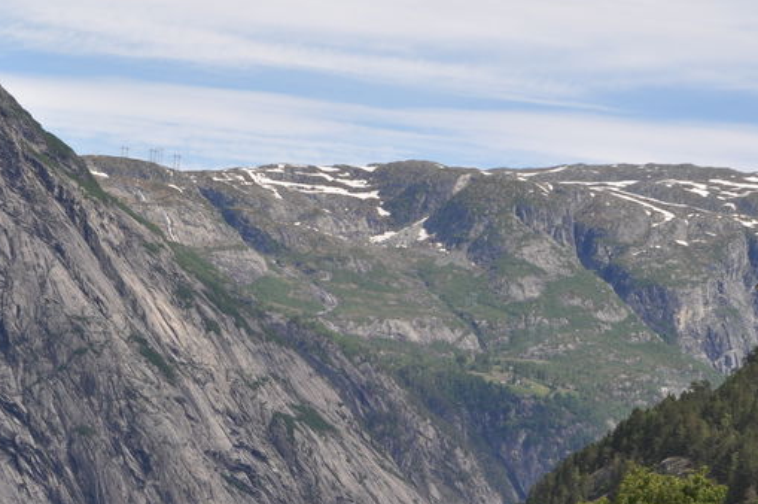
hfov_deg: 14.0
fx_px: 3068
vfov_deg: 9.4
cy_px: 381
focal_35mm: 146
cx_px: 194
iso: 320
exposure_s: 1/400
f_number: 10
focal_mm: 55
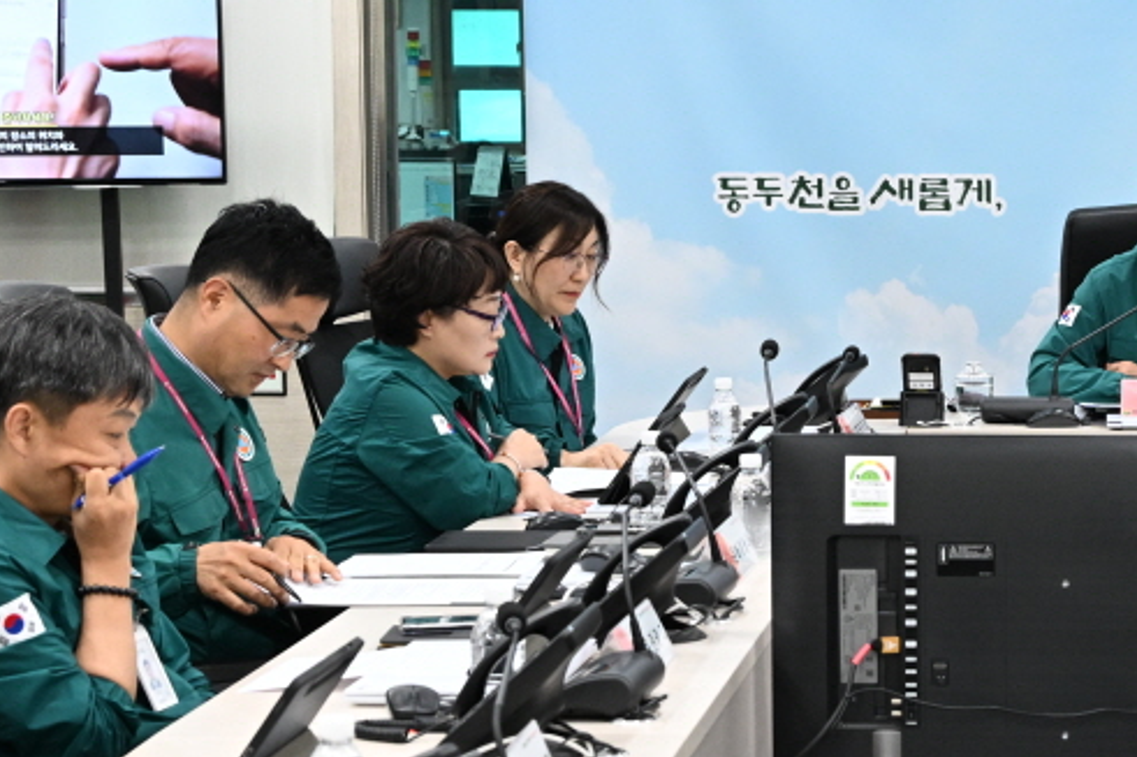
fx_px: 3473
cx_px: 1160
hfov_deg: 18.1
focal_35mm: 110
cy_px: 435
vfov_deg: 12.4
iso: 2000
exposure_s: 1/100
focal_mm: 36
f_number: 5
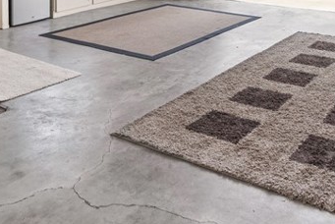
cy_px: -90
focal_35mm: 45
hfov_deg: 42.8
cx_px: 230
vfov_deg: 24.7
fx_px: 419
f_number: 7.1
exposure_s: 1/40
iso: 100
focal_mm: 10
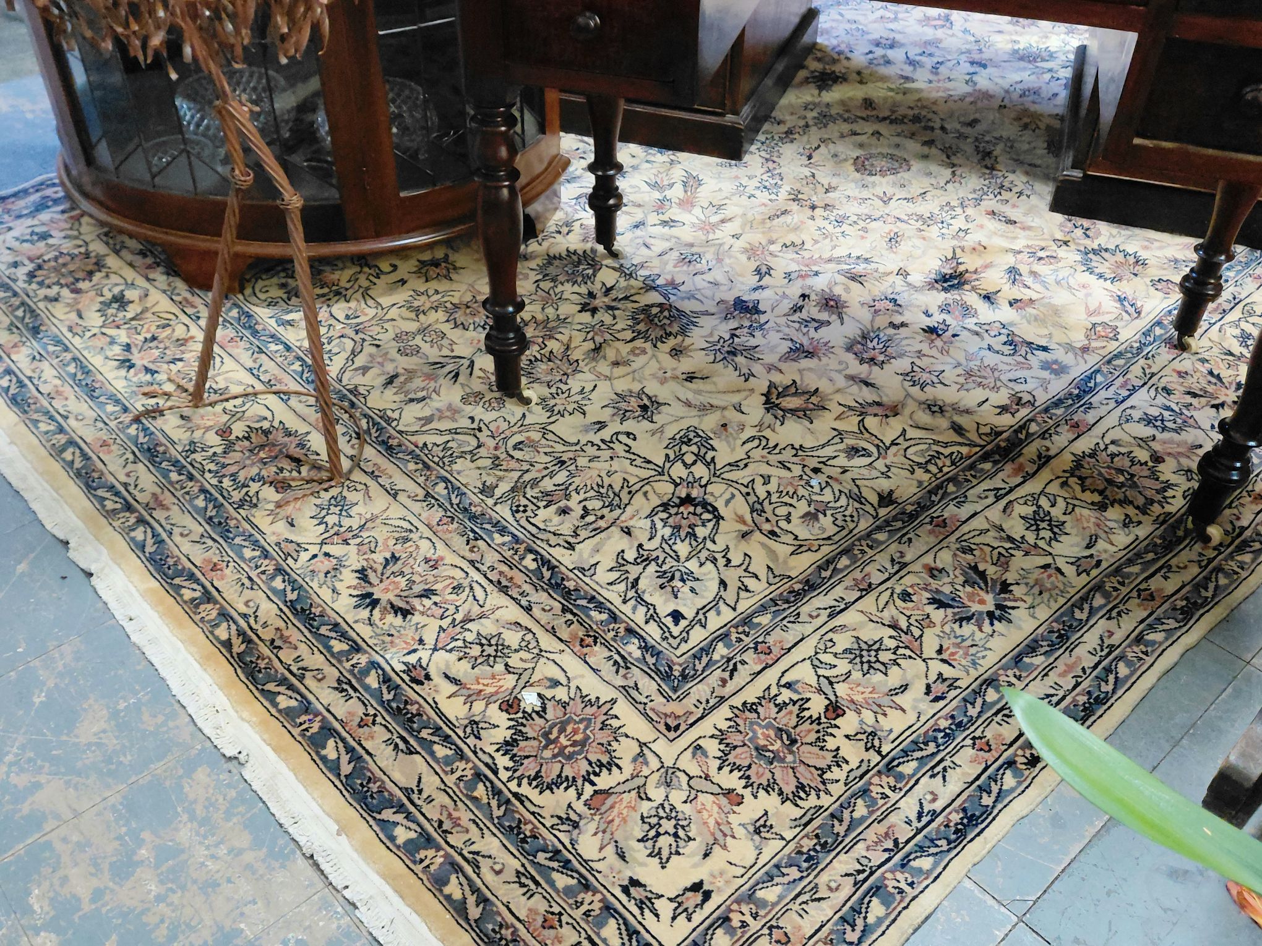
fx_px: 911
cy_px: 473
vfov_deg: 54.9
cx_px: 631
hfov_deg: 69.4
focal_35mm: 25
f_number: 1.8
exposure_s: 1/25.1
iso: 400
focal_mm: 4.69
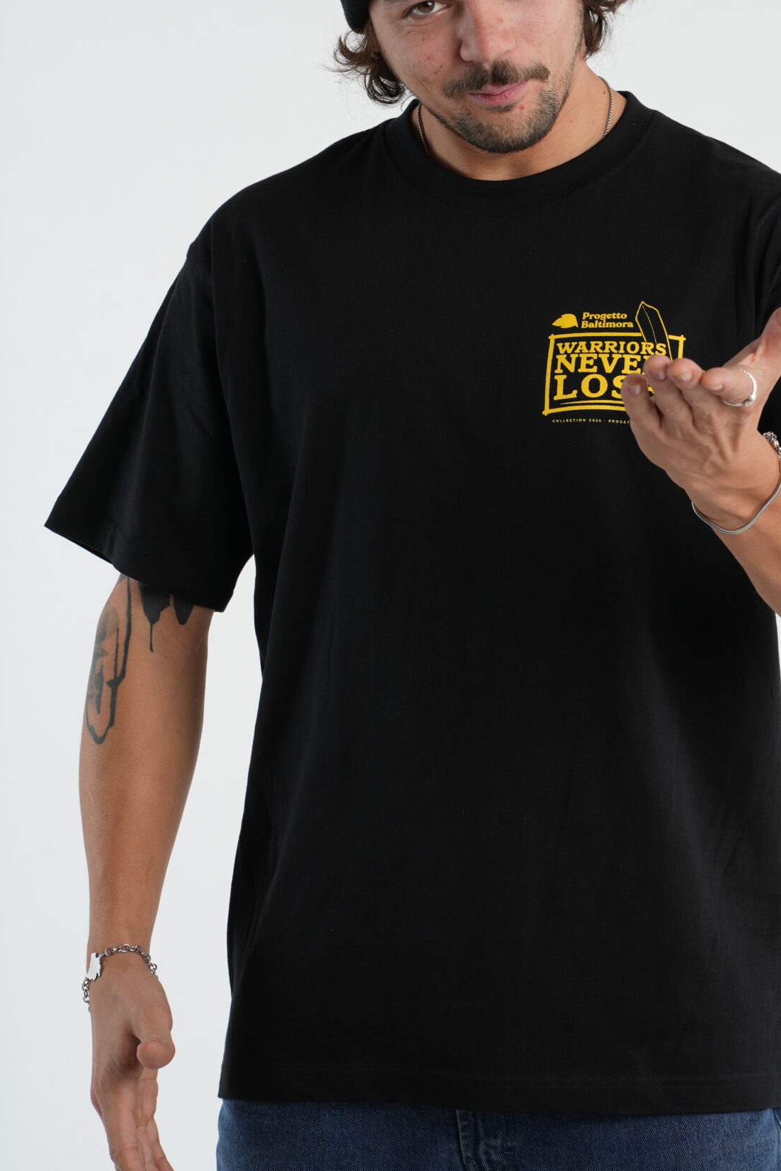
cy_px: 518
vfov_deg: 15.5
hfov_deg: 10.4
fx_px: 4294
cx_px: 587
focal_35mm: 132
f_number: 10
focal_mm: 85
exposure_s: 1/200
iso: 100
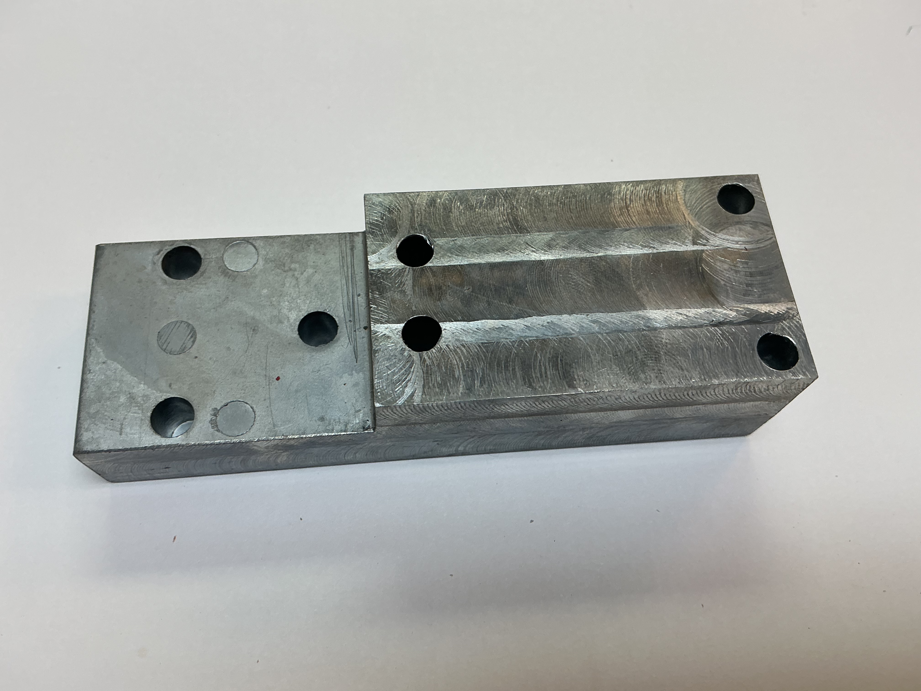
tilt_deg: -67.2
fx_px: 772
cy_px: 346
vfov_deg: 48.2
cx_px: 460
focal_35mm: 29
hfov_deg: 61.7
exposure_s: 1/120
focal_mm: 3
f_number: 1.8
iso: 32
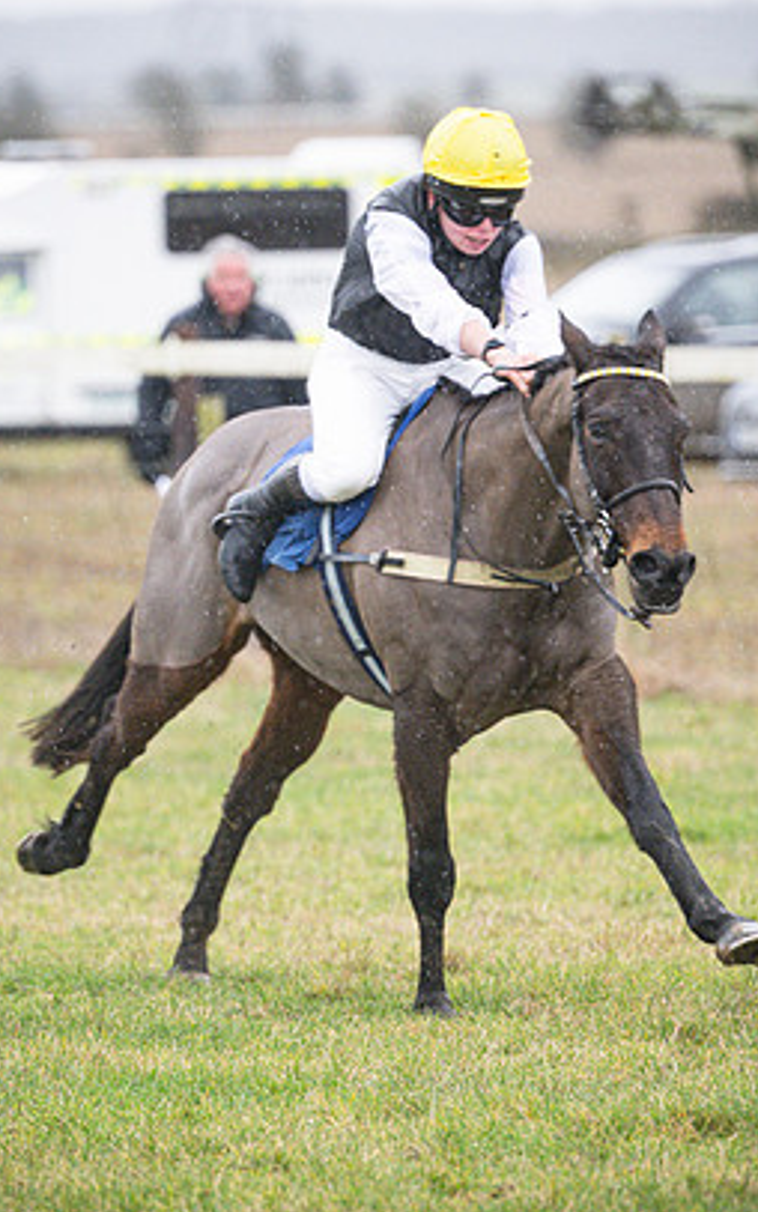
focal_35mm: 345
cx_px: 234
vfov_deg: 6.1
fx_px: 11395
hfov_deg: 3.8
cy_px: 590
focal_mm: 175
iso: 1250
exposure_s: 1/1000
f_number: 2.8
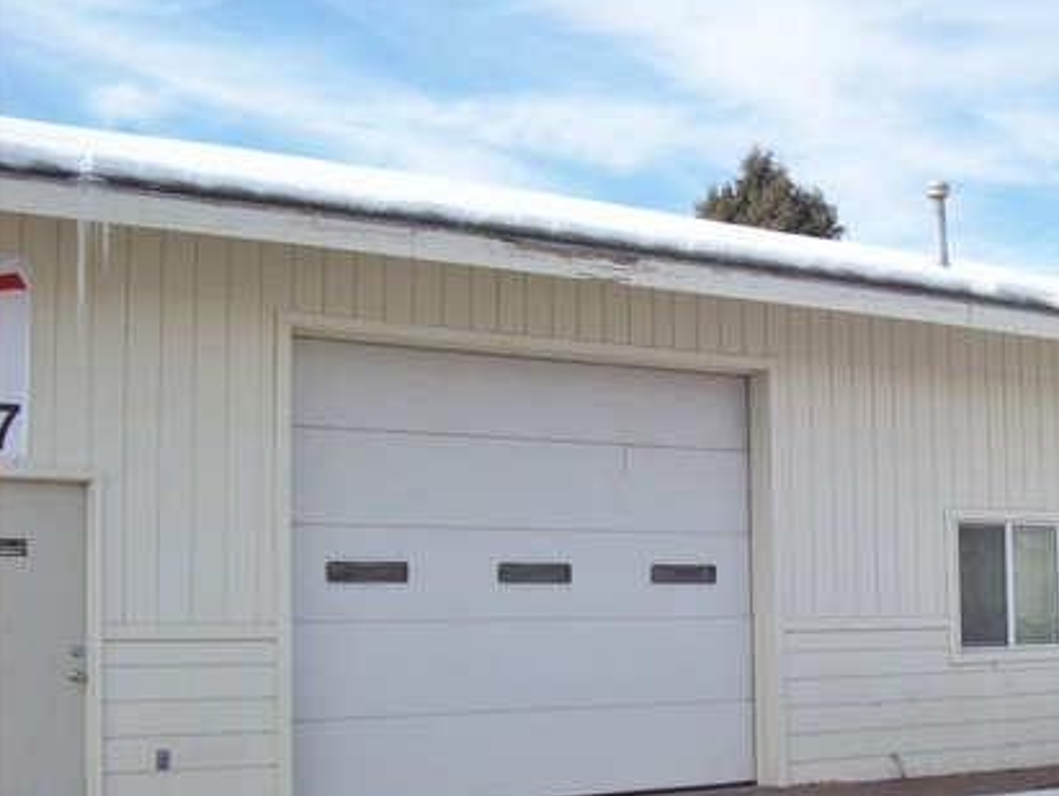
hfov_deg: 33.5
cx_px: 819
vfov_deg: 26.0
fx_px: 1715
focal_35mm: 56
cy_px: 531
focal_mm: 6
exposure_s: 1/503
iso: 80
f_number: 4.8
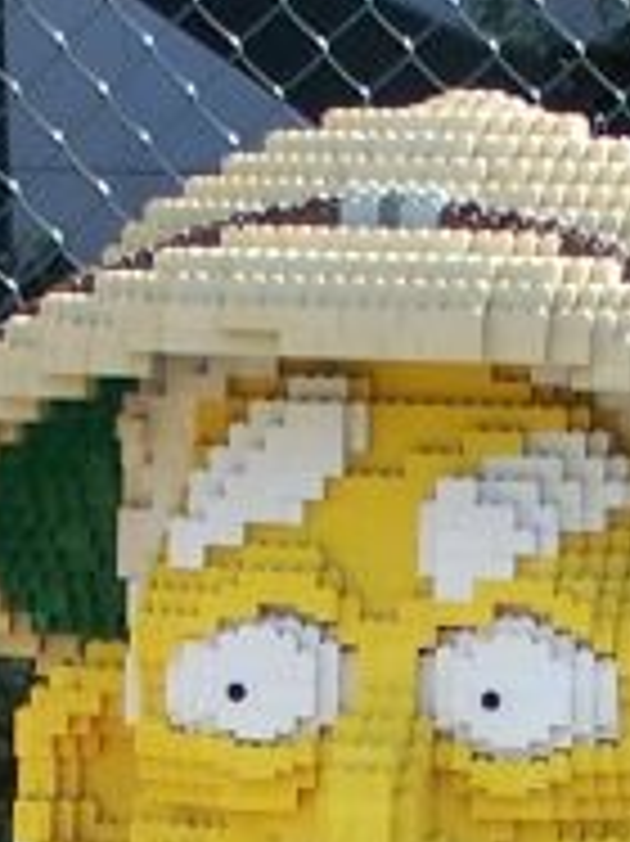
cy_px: 2085
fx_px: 8916
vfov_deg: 5.2
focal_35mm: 367
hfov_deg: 4.0
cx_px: 590
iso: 80
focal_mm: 11.1
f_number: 3.2
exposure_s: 1/350
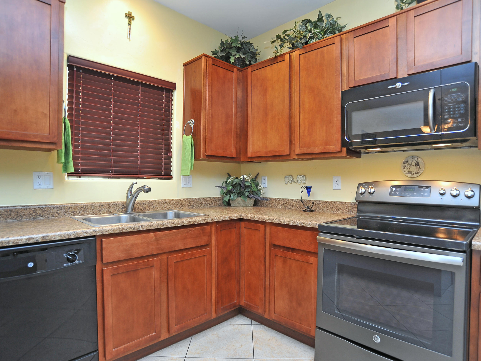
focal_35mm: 20
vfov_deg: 66.0
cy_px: 179
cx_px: 241
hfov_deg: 81.7
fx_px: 278
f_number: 5
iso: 640
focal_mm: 18
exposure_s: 1/40
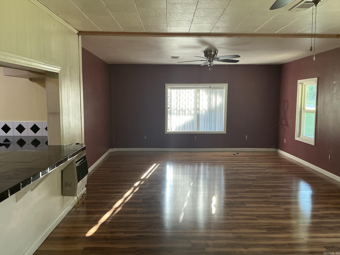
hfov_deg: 63.4
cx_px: 170
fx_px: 275
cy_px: 128
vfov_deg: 49.7
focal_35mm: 28
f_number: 1.8
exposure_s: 1/60
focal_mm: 3
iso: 125
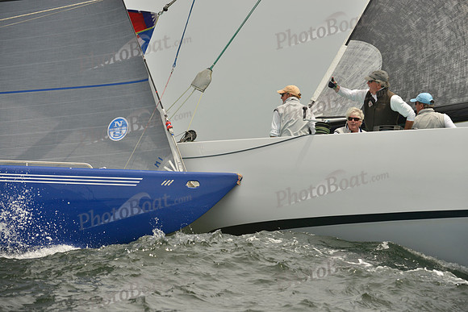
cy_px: 156
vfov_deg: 6.9
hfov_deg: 10.3
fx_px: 2600
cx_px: 234
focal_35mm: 200
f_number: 7.1
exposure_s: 1/1250
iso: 280
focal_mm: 200
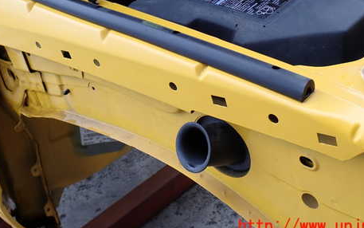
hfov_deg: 35.7
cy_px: 57
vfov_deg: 22.6
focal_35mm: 57
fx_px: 566
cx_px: 179
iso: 100
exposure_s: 1/125
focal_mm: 7.31
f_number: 4
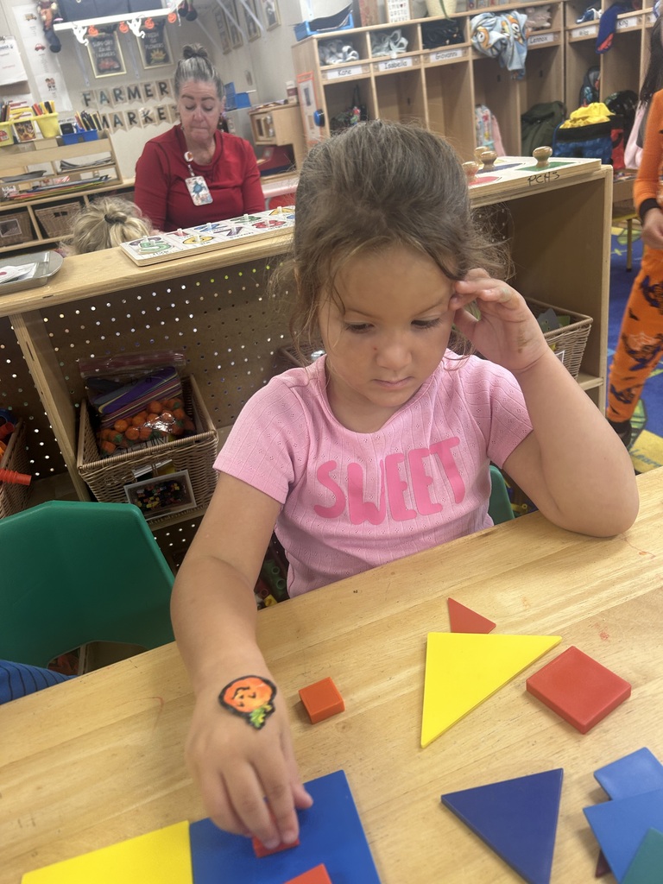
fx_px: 664
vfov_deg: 67.3
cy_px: 442
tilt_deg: -27.9
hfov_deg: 53.1
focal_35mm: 26
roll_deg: +9.9
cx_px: 332
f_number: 1.5
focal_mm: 5.7
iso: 64
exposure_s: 1/60
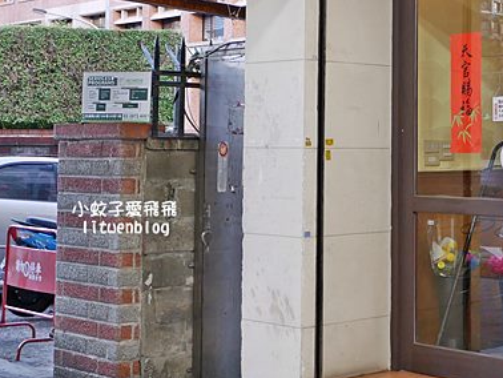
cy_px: 51
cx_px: 455
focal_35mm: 74
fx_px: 1076
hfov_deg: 25.5
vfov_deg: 19.6
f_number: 2.5
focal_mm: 14
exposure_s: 1/60
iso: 250
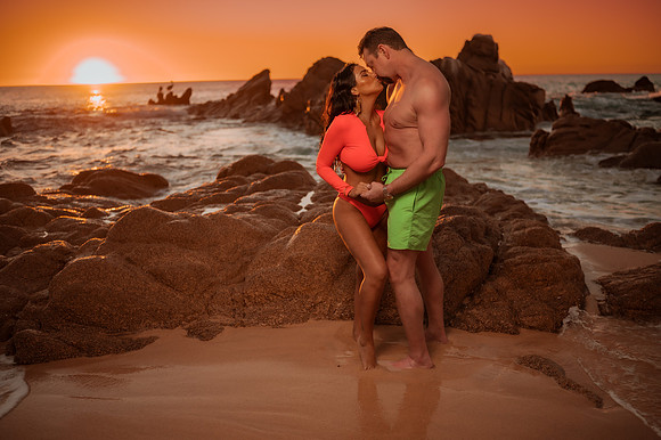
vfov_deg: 37.8
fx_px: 642
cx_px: 330
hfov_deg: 54.5
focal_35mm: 35
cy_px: 220
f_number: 1.8
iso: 50
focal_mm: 35
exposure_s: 1/800
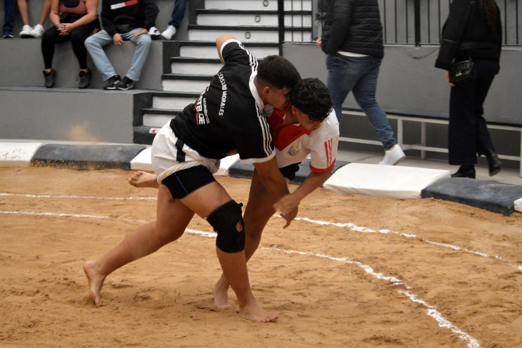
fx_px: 1348
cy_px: 174
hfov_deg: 21.9
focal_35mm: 93
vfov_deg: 14.7
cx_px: 261
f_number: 5.6
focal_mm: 62
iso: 3200
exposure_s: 1/320
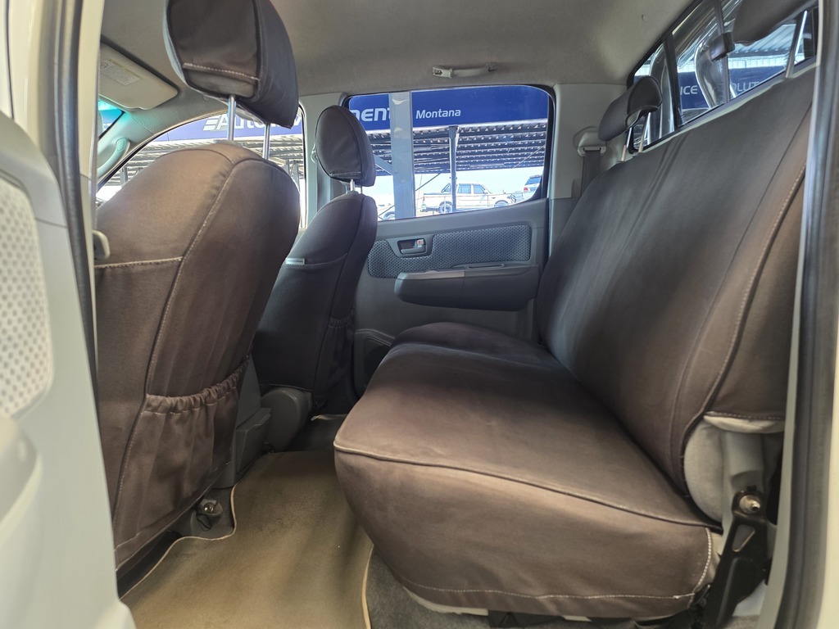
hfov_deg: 73.9
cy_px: 314
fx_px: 557
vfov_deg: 58.9
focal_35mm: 23
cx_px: 420
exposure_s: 1/100
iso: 320
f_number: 1.7
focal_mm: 6.25
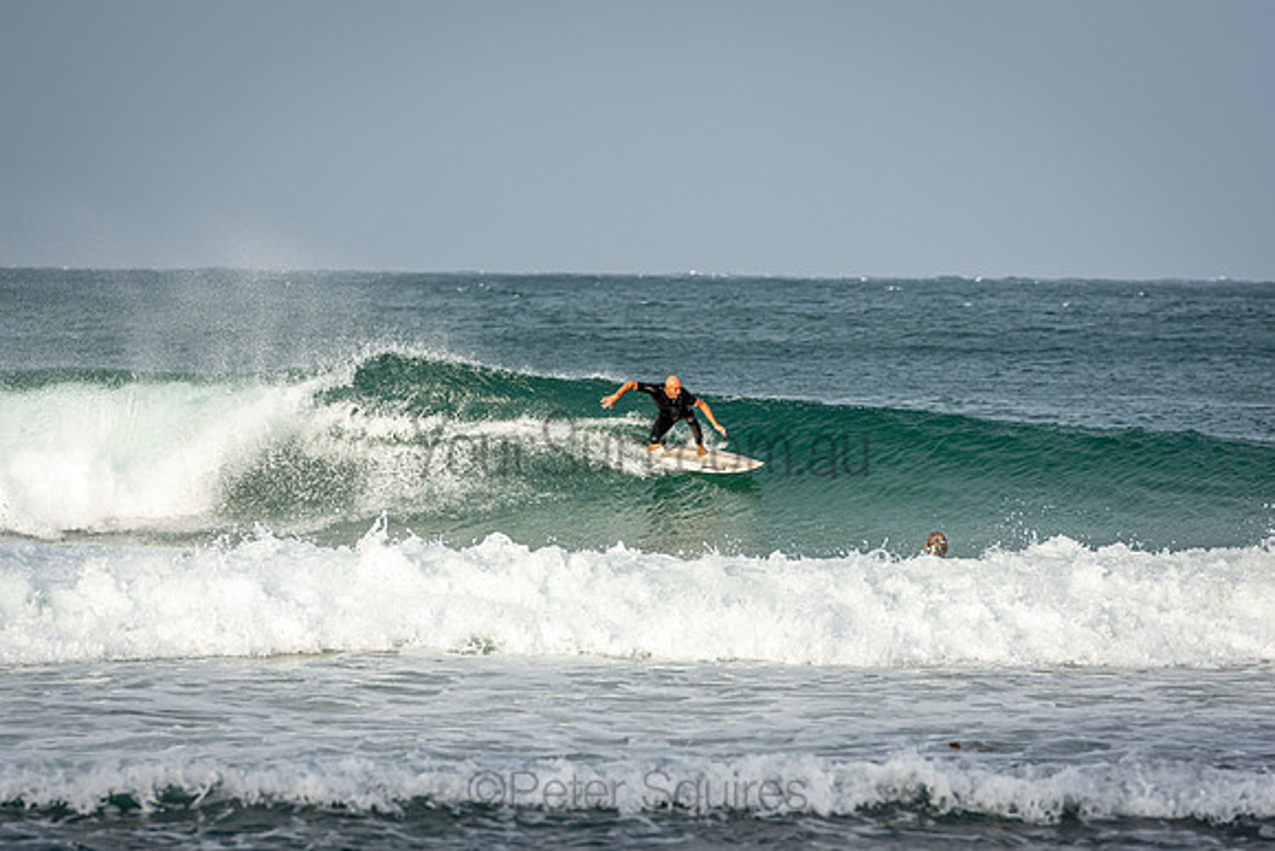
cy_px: 426
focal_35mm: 300
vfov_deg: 4.6
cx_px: 638
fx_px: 10627
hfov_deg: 6.9
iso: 200
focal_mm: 200
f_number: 5.6
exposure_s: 1/1600
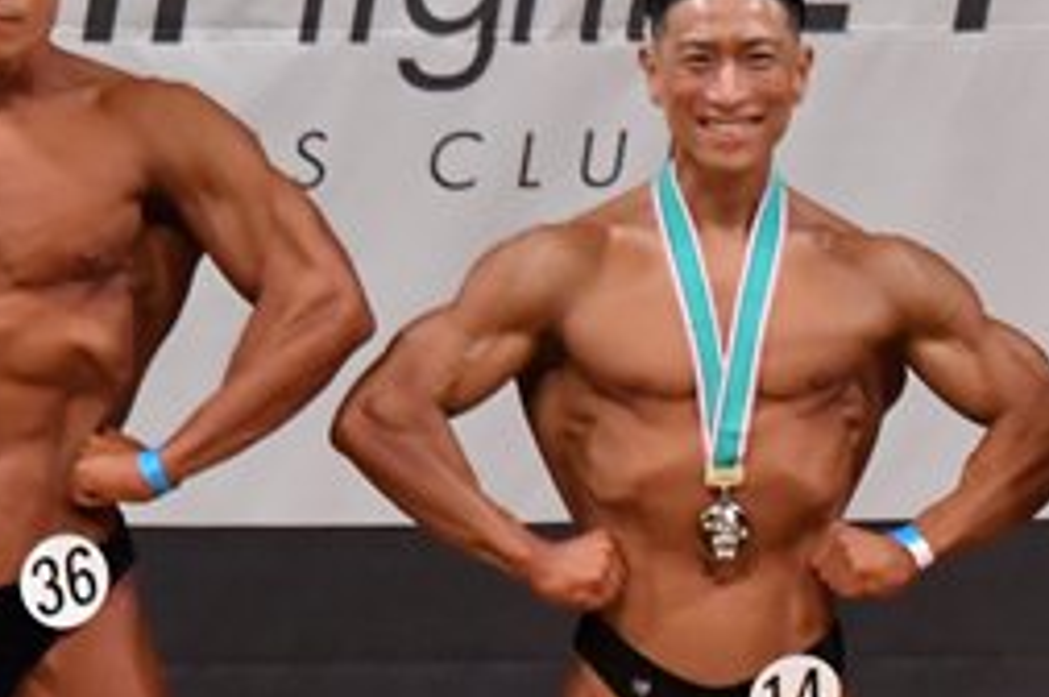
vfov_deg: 1.9
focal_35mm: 736
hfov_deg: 2.8
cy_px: 792
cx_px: 1209
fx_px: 21419
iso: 6400
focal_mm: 160
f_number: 5.6
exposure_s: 1/400
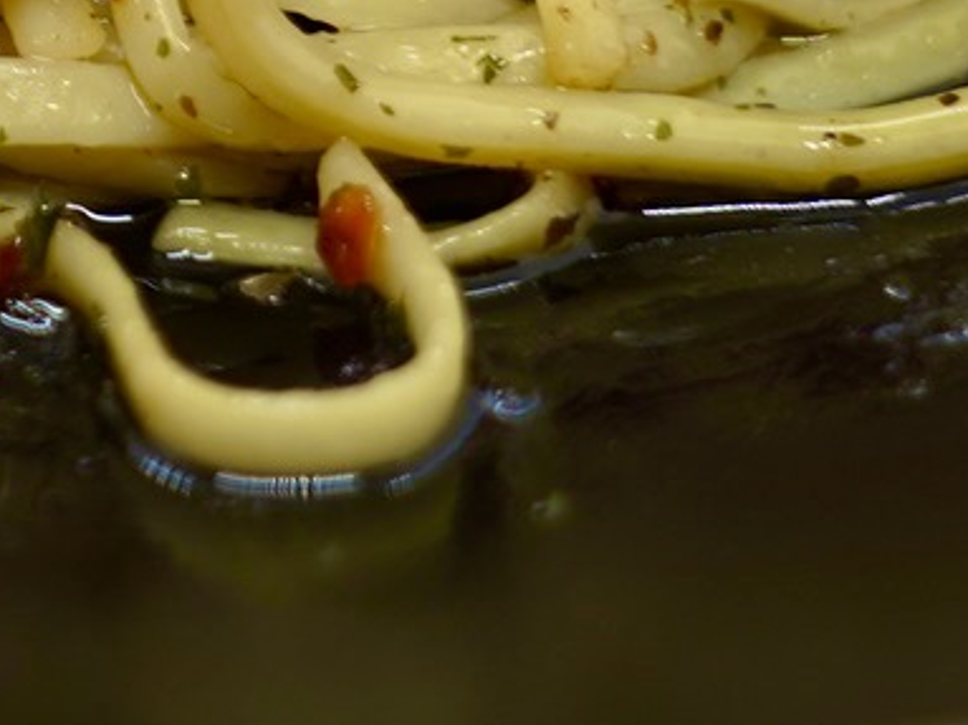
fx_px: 7604
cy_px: -650
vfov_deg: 5.4
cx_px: 92
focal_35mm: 272
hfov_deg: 7.3
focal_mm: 47
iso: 100
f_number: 2.8
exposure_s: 1/60
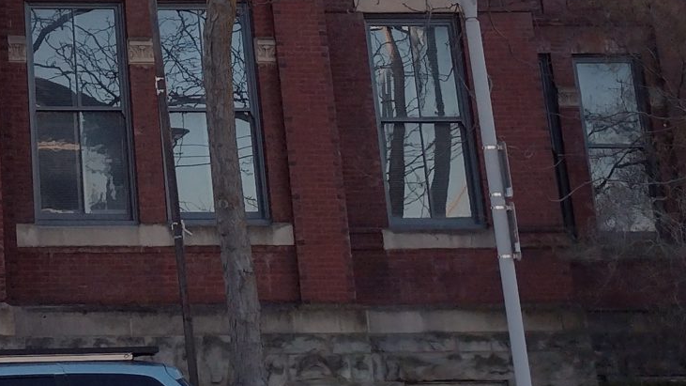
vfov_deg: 10.8
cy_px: -384
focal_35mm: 103
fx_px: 1873
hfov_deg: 19.4
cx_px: -155
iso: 100
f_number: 1.7
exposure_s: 1/2228
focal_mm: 4.71
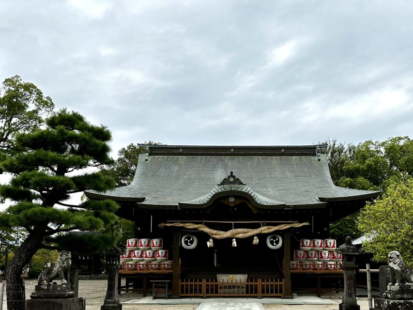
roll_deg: -0.2
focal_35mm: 36
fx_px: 430
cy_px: 226
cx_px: 232
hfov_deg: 51.2
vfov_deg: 38.8
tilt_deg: +5.0
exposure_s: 1/3356
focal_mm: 6.86
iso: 80
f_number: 1.78
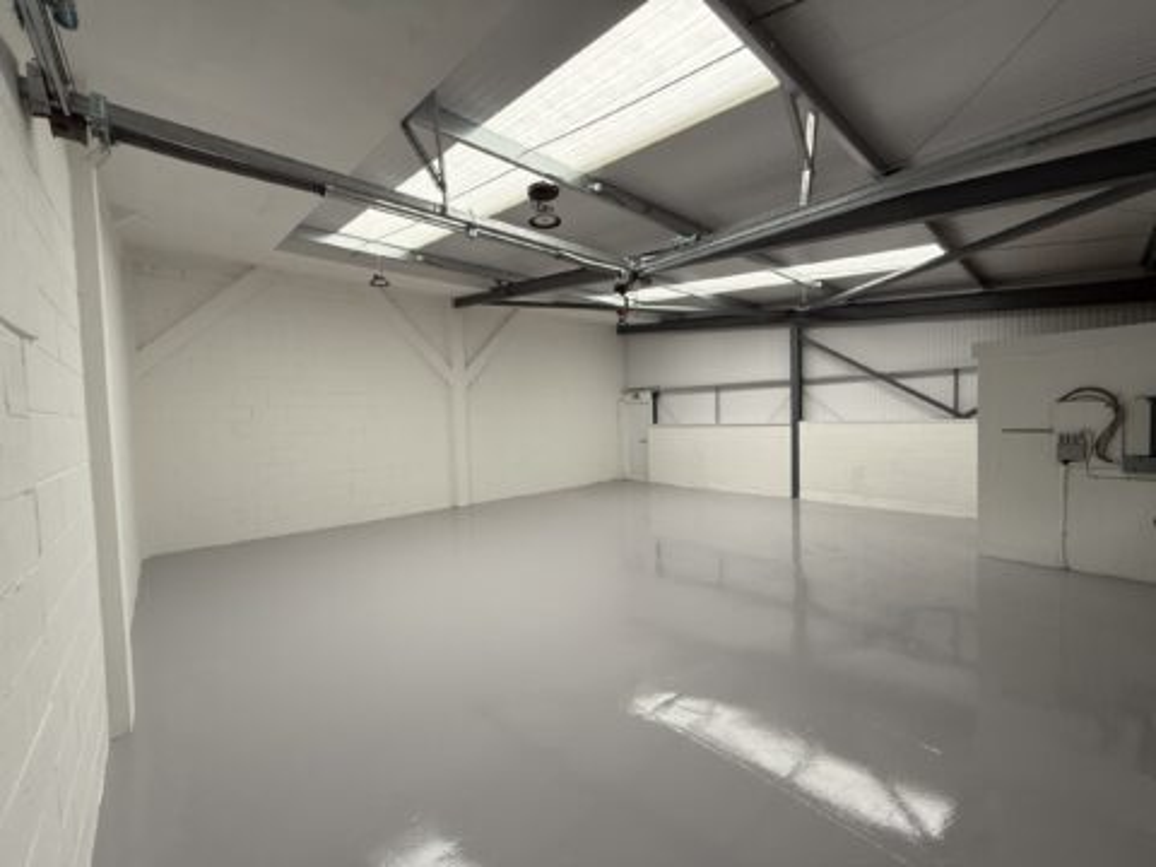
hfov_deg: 102.1
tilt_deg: -2.2
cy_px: 434
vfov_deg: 85.7
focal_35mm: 14
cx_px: 578
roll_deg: +2.2
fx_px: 468
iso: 125
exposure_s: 1/99
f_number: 2.2
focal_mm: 2.22
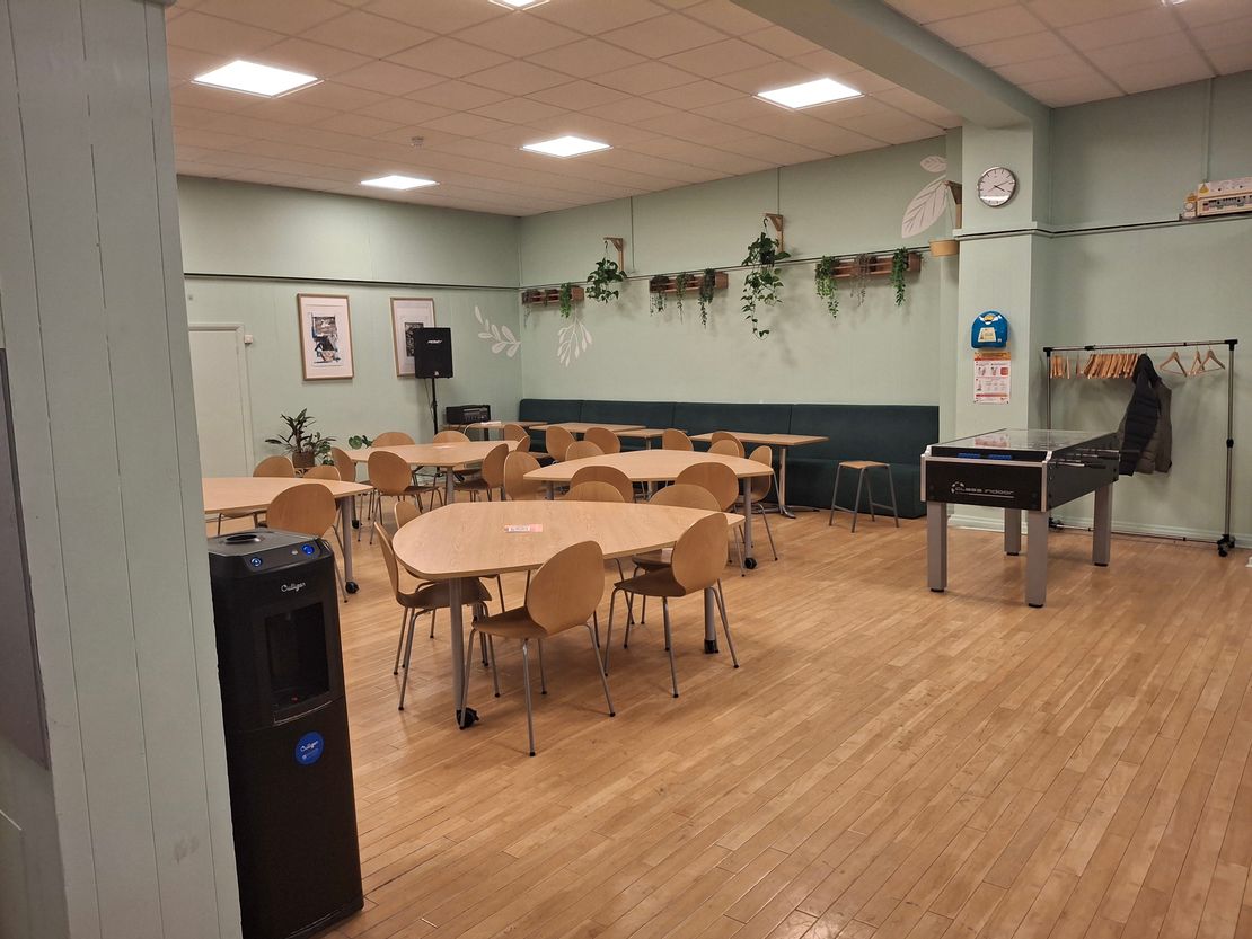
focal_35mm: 25
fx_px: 904
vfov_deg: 54.9
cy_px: 470
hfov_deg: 69.4
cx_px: 626
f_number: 1.8
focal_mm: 4.69
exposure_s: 1/50
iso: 125
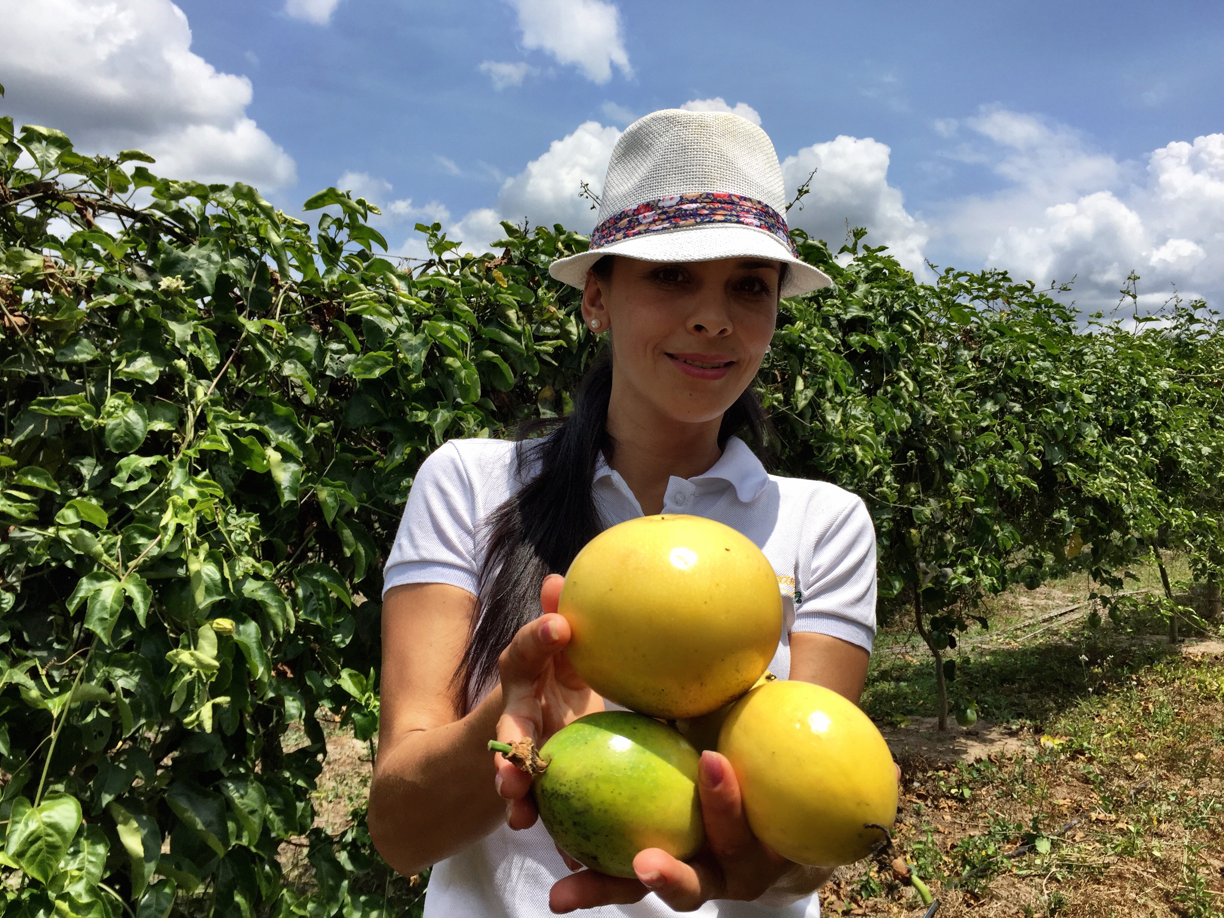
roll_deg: -1.4
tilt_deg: -0.4
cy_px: 459
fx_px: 1025
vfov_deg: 48.2
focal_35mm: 29
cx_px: 612
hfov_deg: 61.7
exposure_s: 1/2825
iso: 32
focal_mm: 4.15
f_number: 2.2
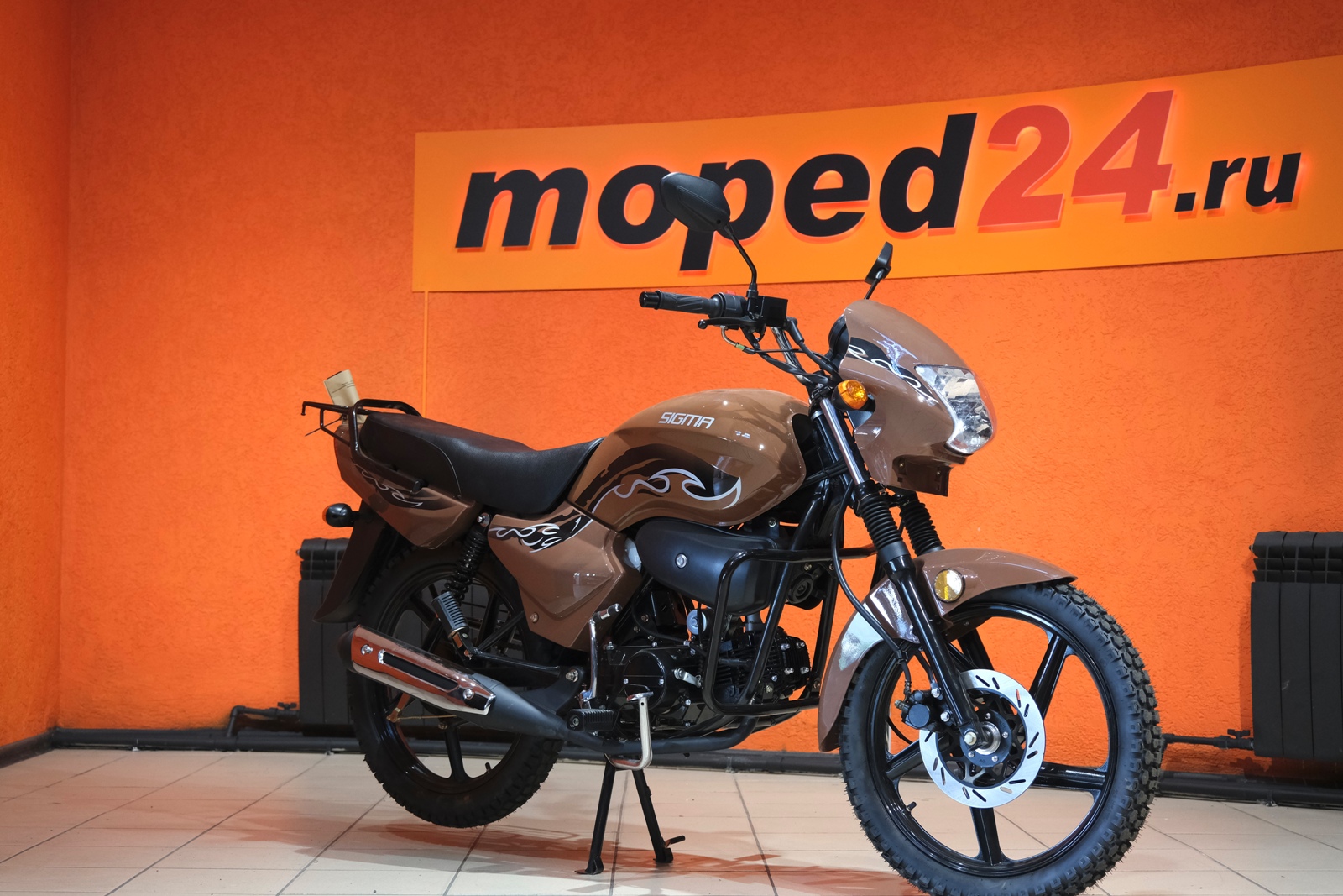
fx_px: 2089
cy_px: 448
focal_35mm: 56
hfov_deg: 35.6
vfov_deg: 24.2
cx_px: 672
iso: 1600
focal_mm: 37.6
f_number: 4
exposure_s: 1/100
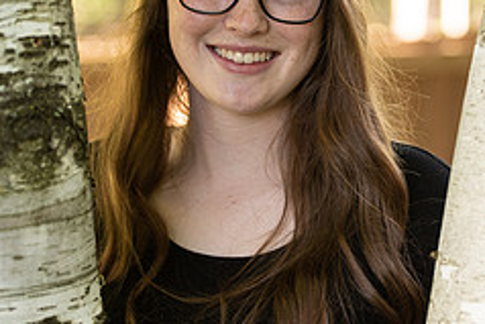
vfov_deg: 7.2
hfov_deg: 10.8
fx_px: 2561
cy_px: 148
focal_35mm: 190
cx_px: 259
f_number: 2.8
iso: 400
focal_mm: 78
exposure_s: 1/200
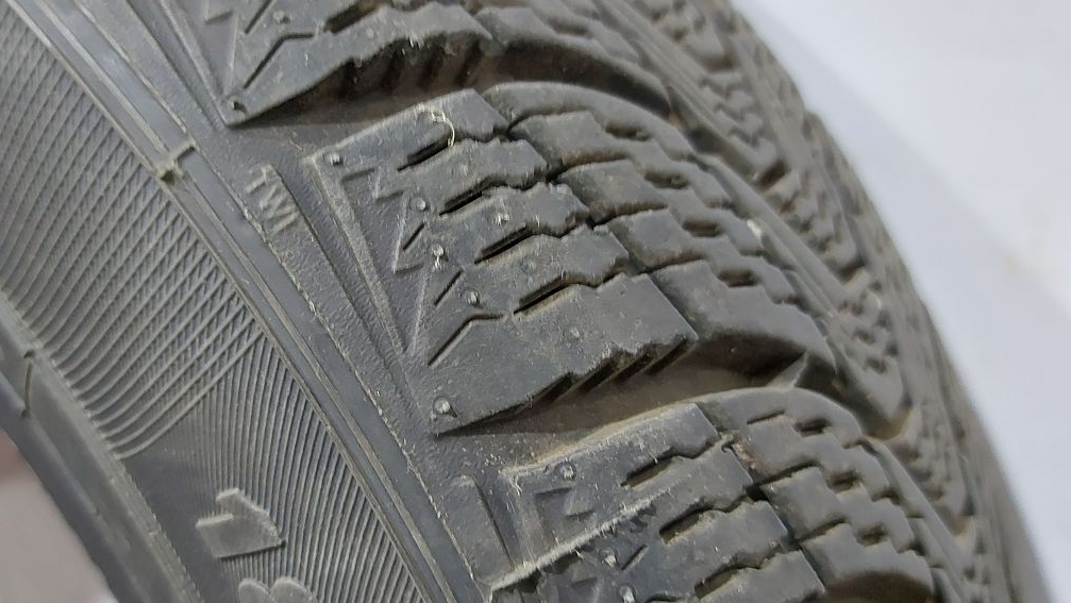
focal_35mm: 36
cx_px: 429
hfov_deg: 54.9
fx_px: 1023
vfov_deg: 32.8
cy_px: 282
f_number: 1.8
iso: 320
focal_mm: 5.23
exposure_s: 1/33
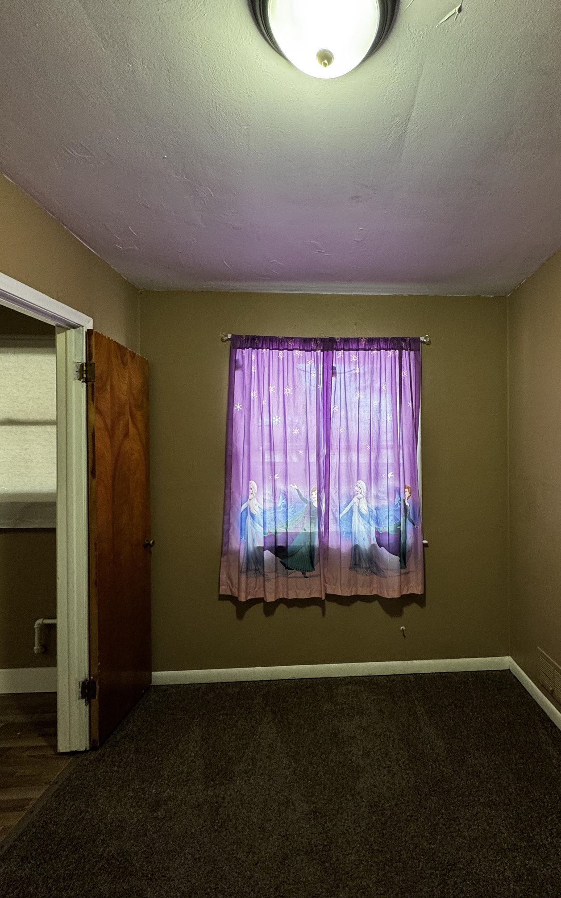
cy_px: 454
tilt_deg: +0.4
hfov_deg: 66.9
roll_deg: +0.1
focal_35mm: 17
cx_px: 354
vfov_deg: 94.4
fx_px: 416
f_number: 2.2
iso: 160
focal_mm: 2.22
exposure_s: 1/60
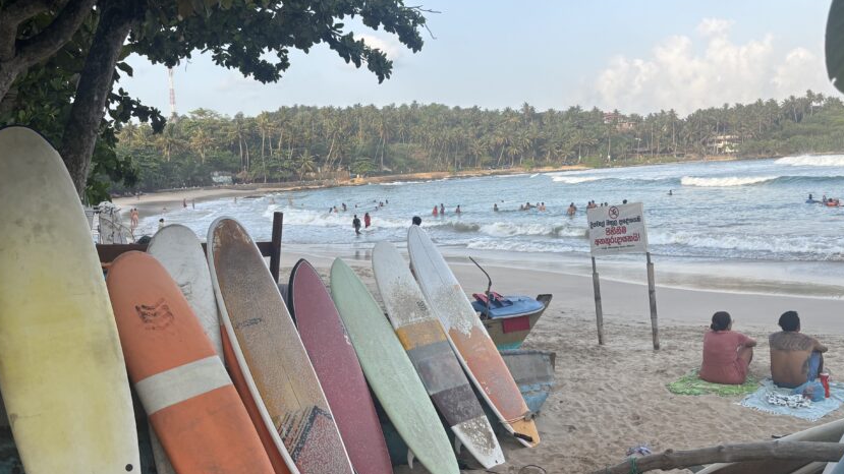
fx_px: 783
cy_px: 203
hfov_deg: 56.6
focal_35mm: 35
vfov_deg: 33.6
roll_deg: +3.0
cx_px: 415
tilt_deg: -2.6
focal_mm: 5.96
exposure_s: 1/988
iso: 50
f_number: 1.6
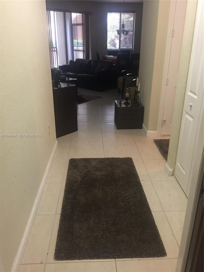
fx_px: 228
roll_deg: -0.5
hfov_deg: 48.2
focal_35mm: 29
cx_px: 102
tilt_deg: -22.7
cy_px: 136
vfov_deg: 61.7
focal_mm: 4.15
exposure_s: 1/10
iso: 125
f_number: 2.2
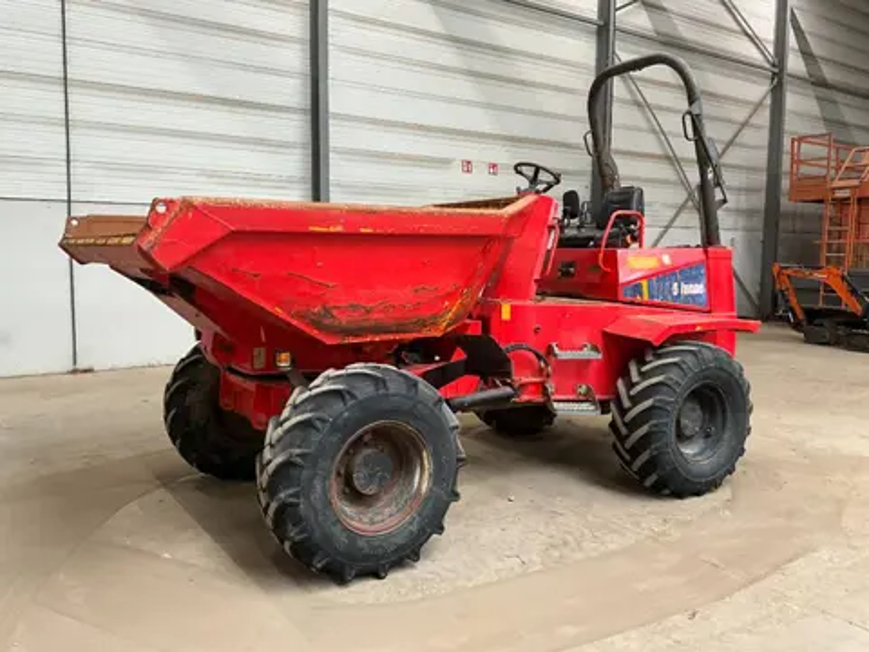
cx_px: 434
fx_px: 728
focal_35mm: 29
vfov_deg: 48.2
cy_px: 326
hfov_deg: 61.7
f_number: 1.8
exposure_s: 1/60
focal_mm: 3
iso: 125
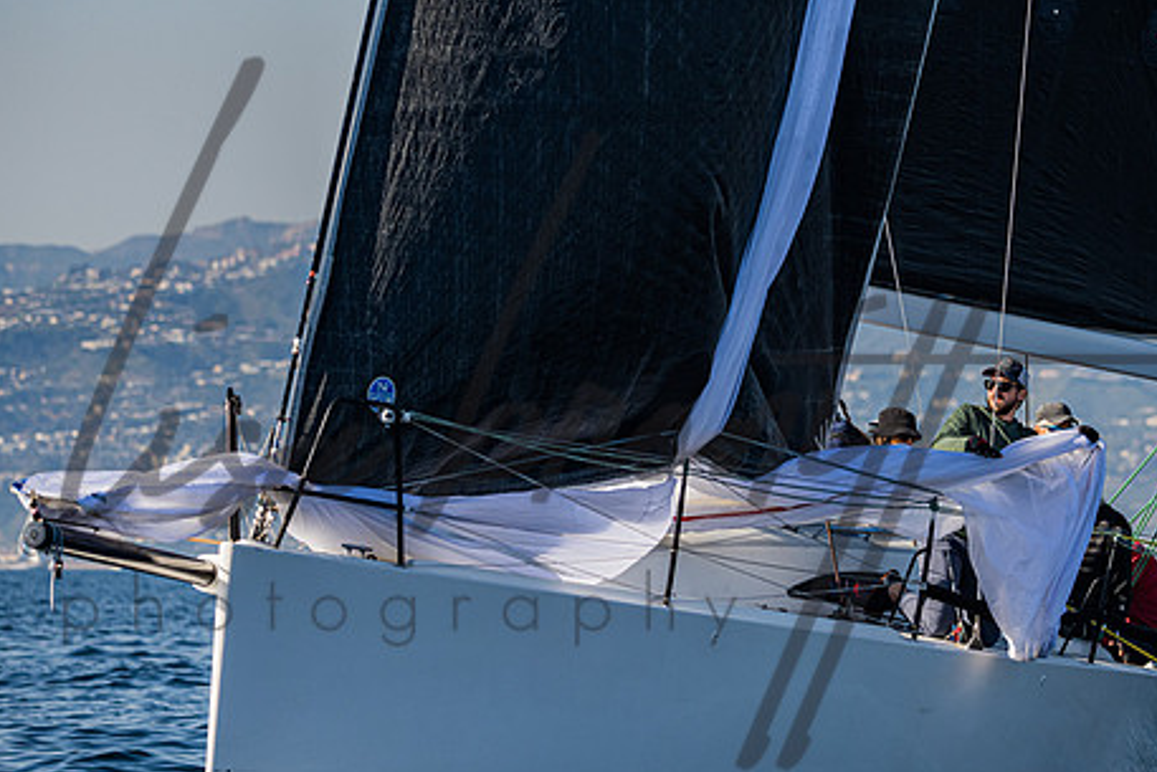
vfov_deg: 4.4
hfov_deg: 6.6
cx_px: 814
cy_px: 307
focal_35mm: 310
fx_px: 9966
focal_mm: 180
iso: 400
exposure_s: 1/3200
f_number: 4.8
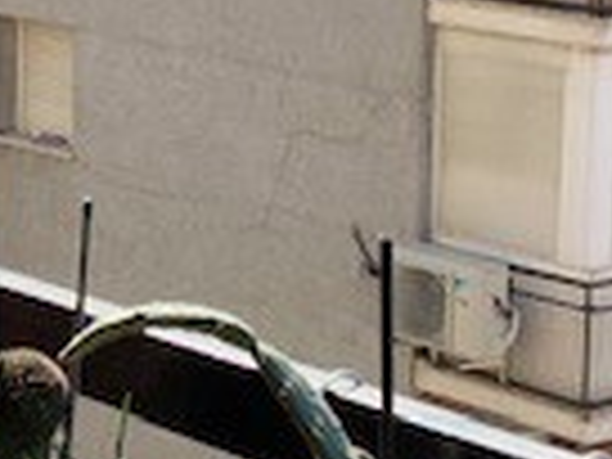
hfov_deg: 14.0
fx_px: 2157
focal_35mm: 122
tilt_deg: -3.8
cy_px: -130
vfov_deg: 11.8
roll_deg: -0.4
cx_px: -554
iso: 25
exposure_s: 1/570
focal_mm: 4.25
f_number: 1.8
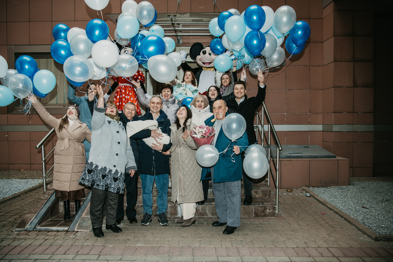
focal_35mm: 30
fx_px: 327
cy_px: 131
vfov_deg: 43.6
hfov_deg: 61.9
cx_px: 196
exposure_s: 1/160
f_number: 4
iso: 400
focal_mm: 30
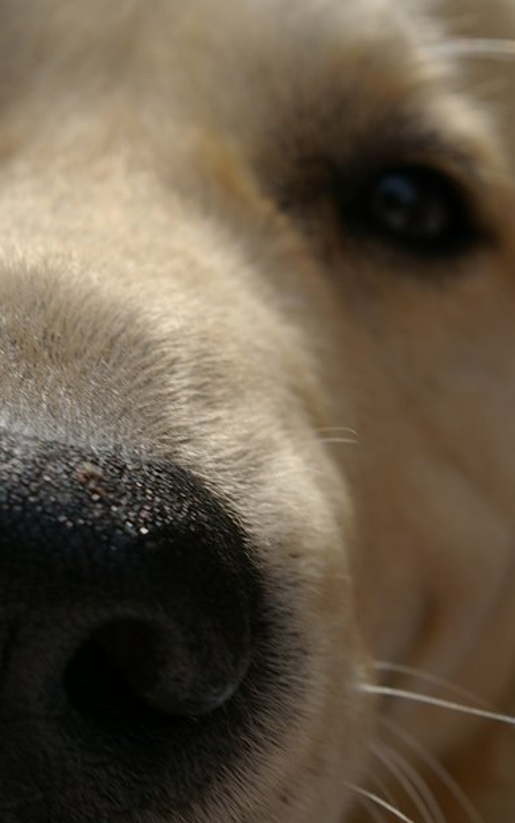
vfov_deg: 23.6
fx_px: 1970
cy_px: 382
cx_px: 143
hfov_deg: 14.8
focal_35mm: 88
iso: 200
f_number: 8
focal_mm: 35
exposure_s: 1/125
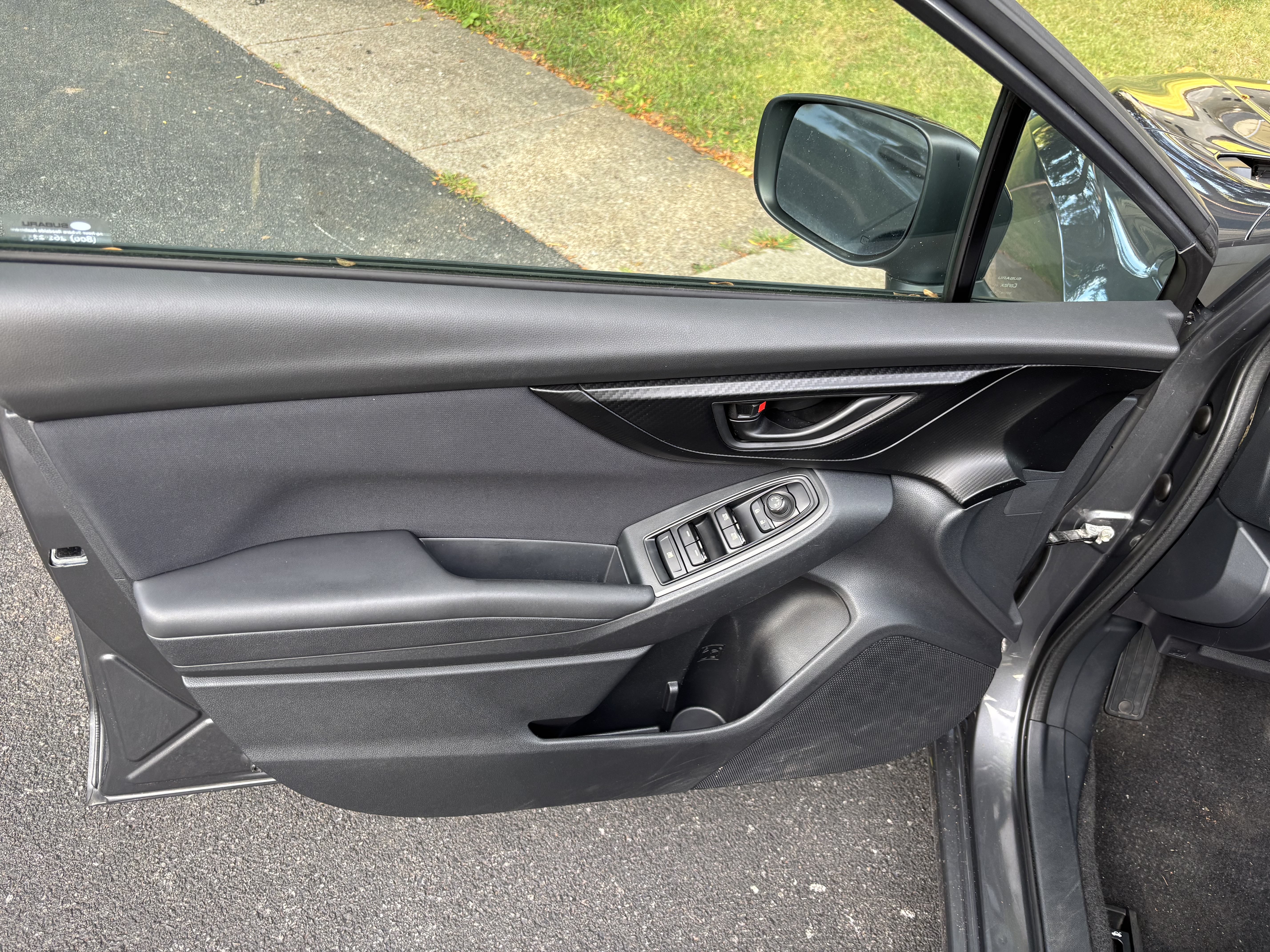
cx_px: 635
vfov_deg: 53.1
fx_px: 954
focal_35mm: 26
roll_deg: -4.1
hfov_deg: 67.3
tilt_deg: -39.2
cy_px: 476
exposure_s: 1/121
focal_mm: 5.96
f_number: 1.6
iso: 100
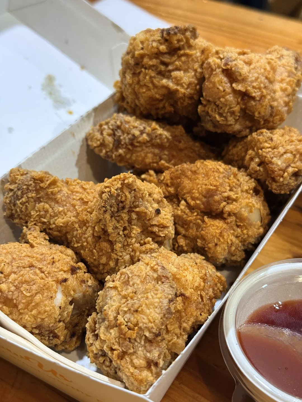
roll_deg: +0.0
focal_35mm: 48
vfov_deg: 39.7
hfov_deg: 30.3
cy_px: 201
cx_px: 151
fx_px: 558
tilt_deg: -38.5
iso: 200
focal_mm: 6.76
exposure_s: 1/100
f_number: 1.78
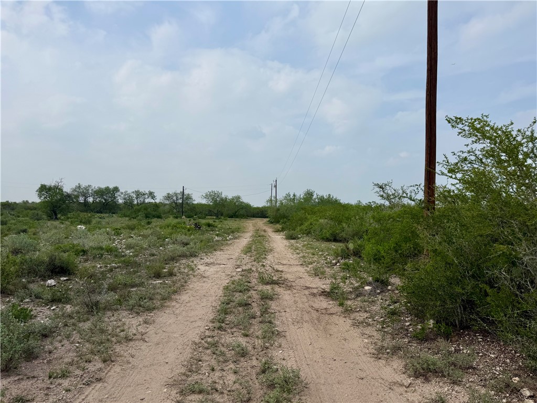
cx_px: 268
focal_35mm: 24
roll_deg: -2.0
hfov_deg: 71.6
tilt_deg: +2.4
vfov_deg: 56.8
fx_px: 372
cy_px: 202
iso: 80
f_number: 1.78
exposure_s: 1/7353
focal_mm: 6.76
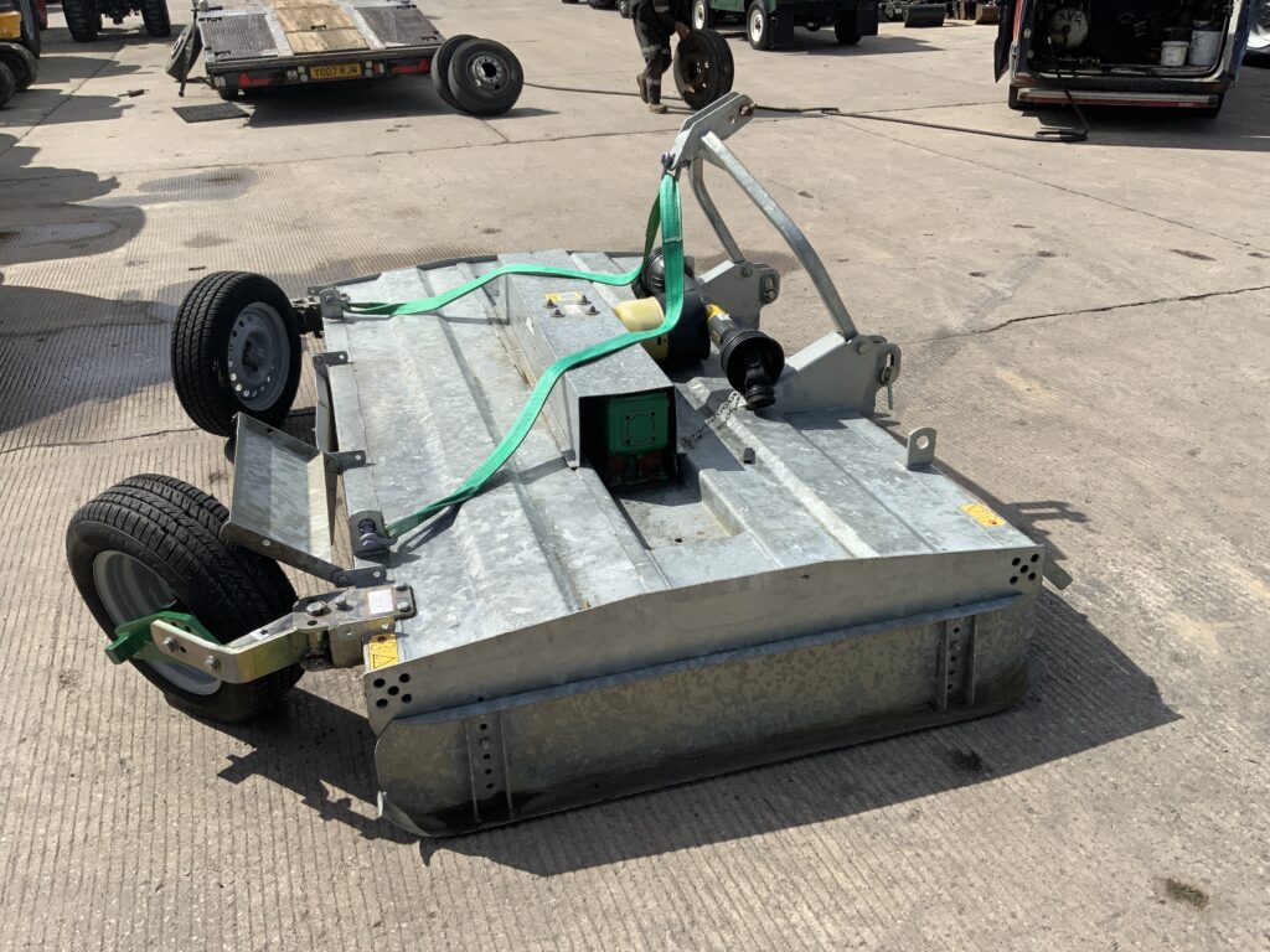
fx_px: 1064
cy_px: 476
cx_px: 635
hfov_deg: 61.7
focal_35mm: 29
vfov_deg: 48.2
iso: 16
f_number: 1.8
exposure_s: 1/2427
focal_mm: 3
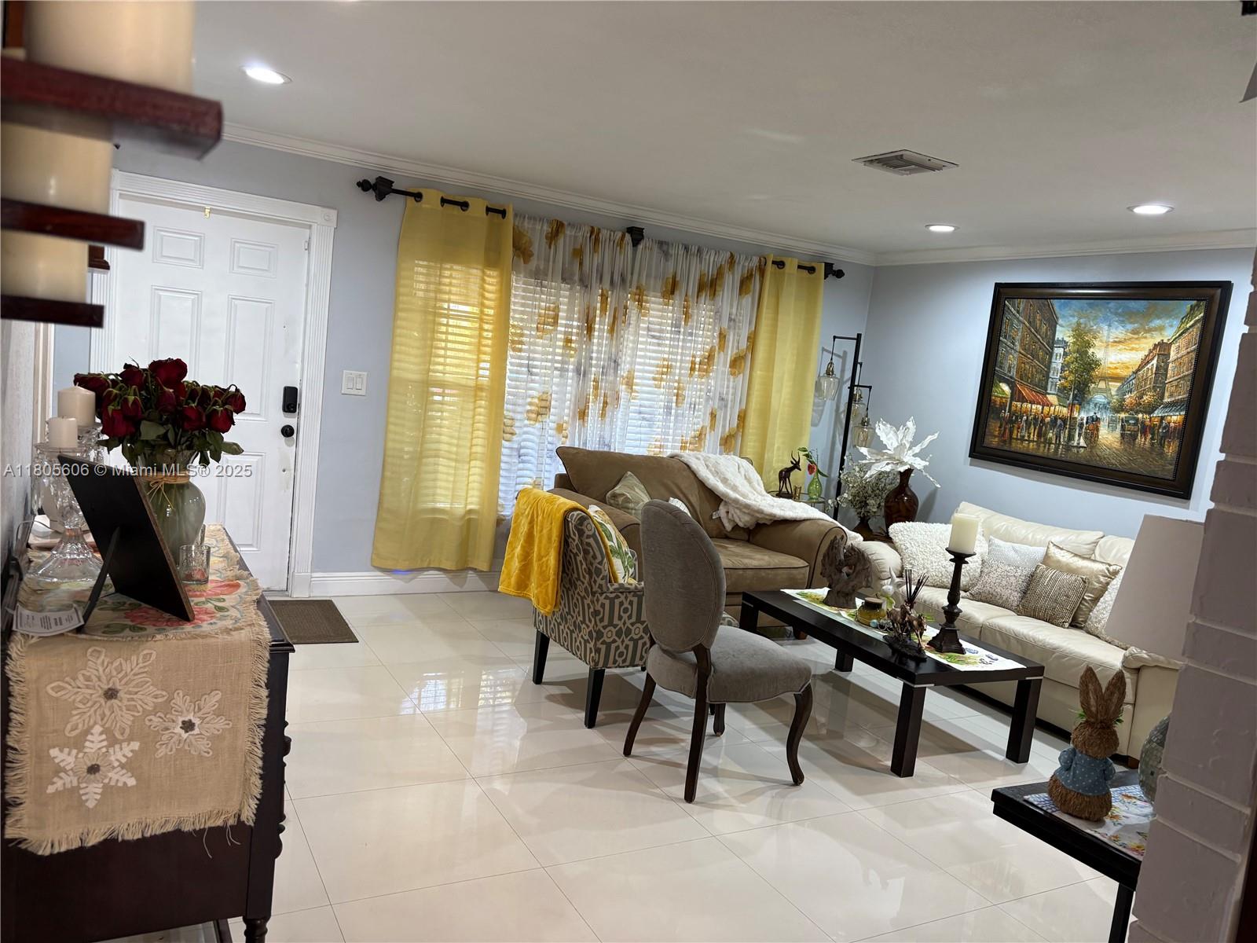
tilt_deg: -7.3
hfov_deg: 67.3
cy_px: 472
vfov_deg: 53.1
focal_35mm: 26
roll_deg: -5.5
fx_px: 944
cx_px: 628
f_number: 1.6
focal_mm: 5.96
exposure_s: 1/65
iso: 125
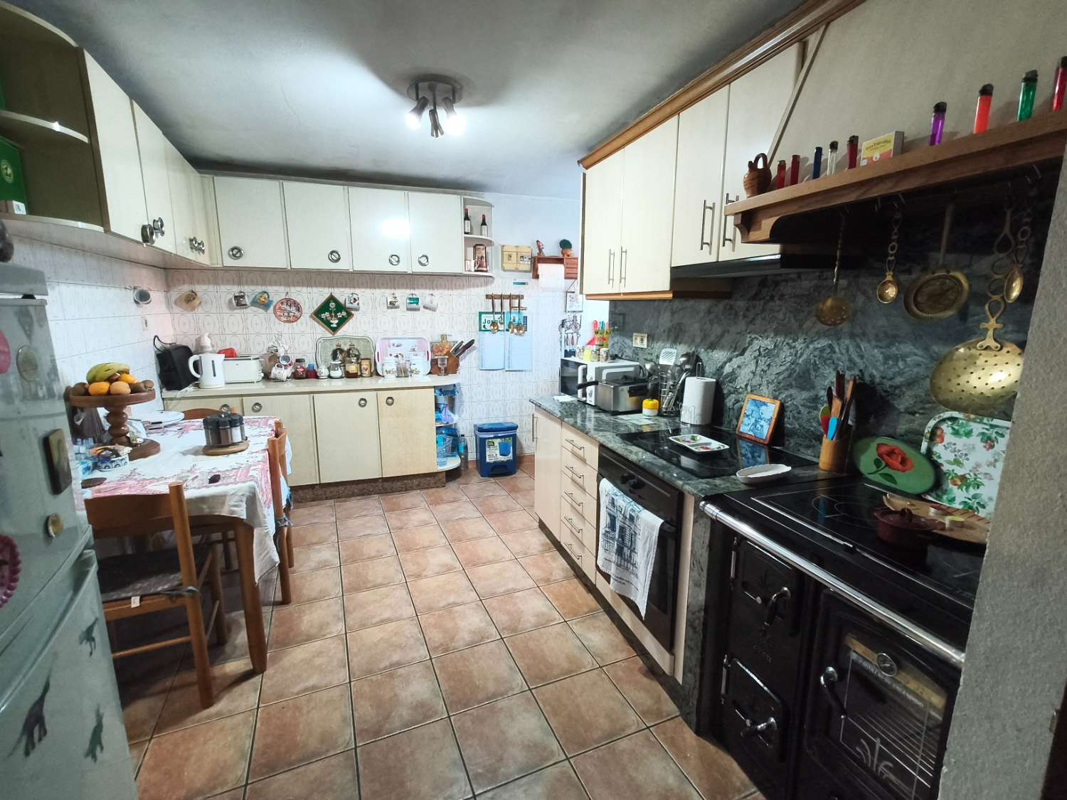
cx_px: 534
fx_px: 462
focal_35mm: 15
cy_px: 400
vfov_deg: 81.7
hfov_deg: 98.2
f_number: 2.2
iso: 400
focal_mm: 1.67
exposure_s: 1/50
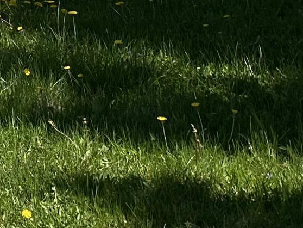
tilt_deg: +2.1
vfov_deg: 10.2
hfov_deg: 12.1
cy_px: -292
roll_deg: +1.2
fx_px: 1130
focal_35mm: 129
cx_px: -431
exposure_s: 1/4348
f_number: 1.78
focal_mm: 6.86
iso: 80
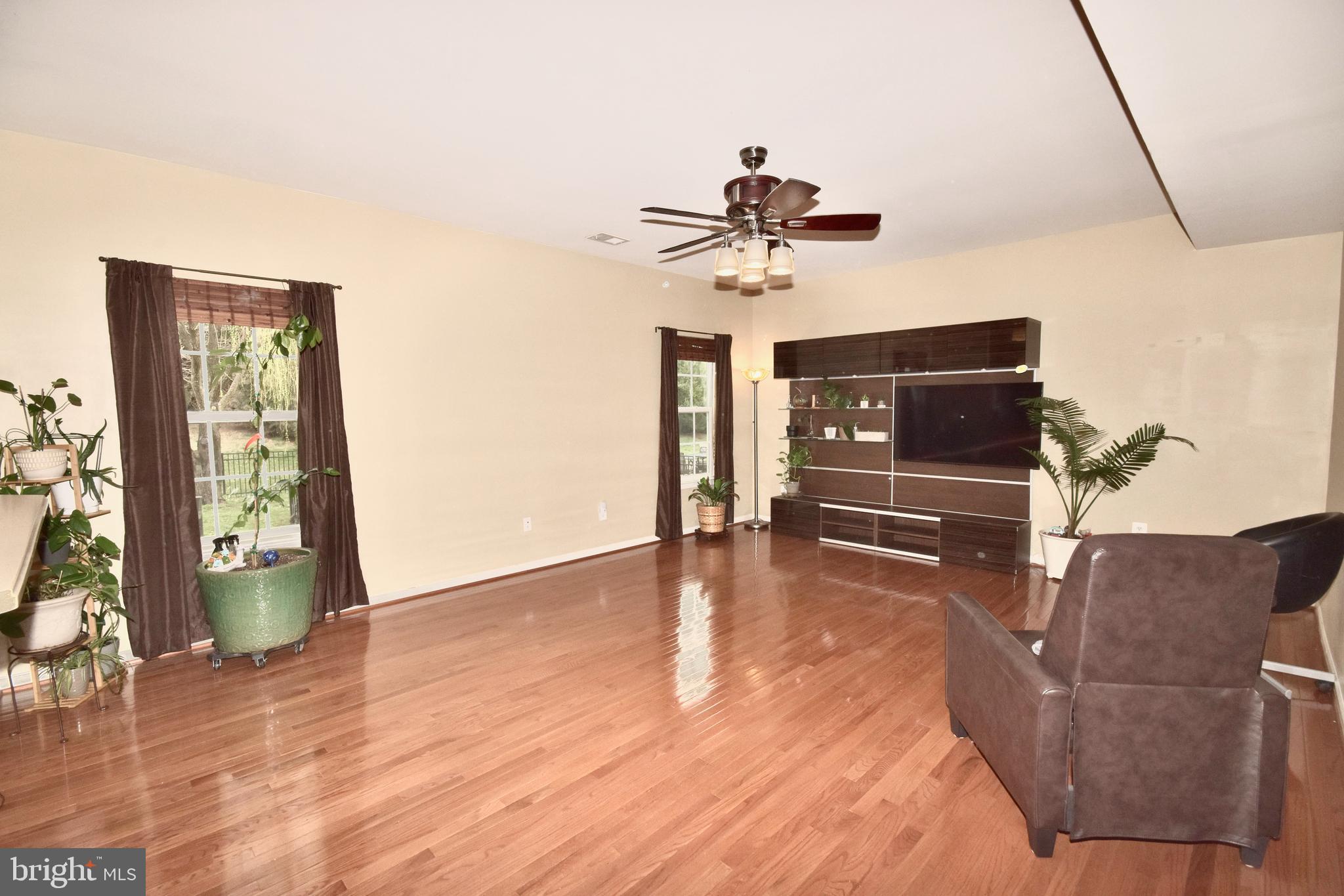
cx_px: 672
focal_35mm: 15
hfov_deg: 100.4
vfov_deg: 77.3
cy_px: 448
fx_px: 560
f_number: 13
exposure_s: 1/80
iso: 400
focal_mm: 10
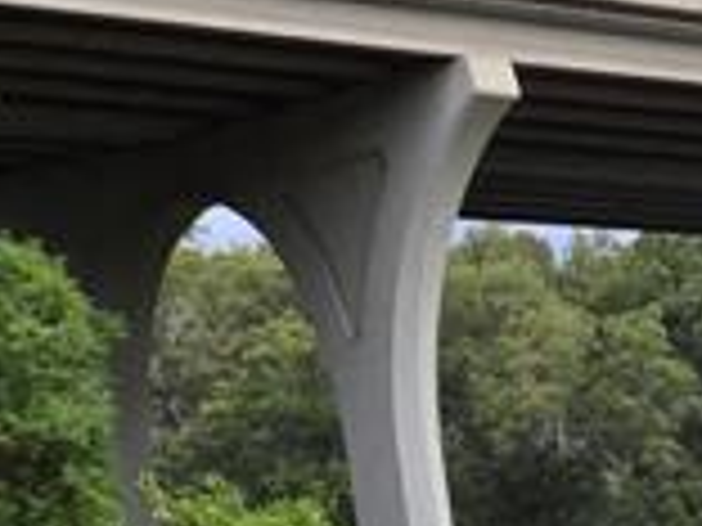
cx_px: 1724
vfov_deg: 9.1
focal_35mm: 151
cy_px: 1128
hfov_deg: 10.9
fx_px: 3062
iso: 50
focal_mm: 5.4
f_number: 1.8
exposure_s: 1/180
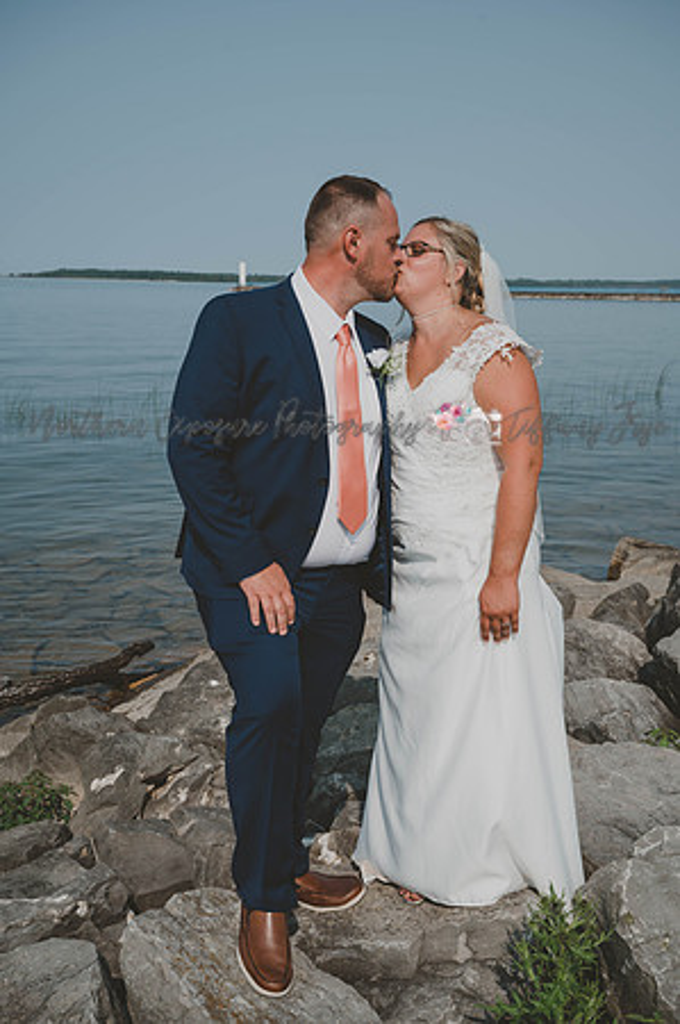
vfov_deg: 45.5
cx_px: 340
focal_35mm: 43
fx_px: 1221
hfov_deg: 31.1
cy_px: 512
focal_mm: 43
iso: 100
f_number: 7.1
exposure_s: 1/400
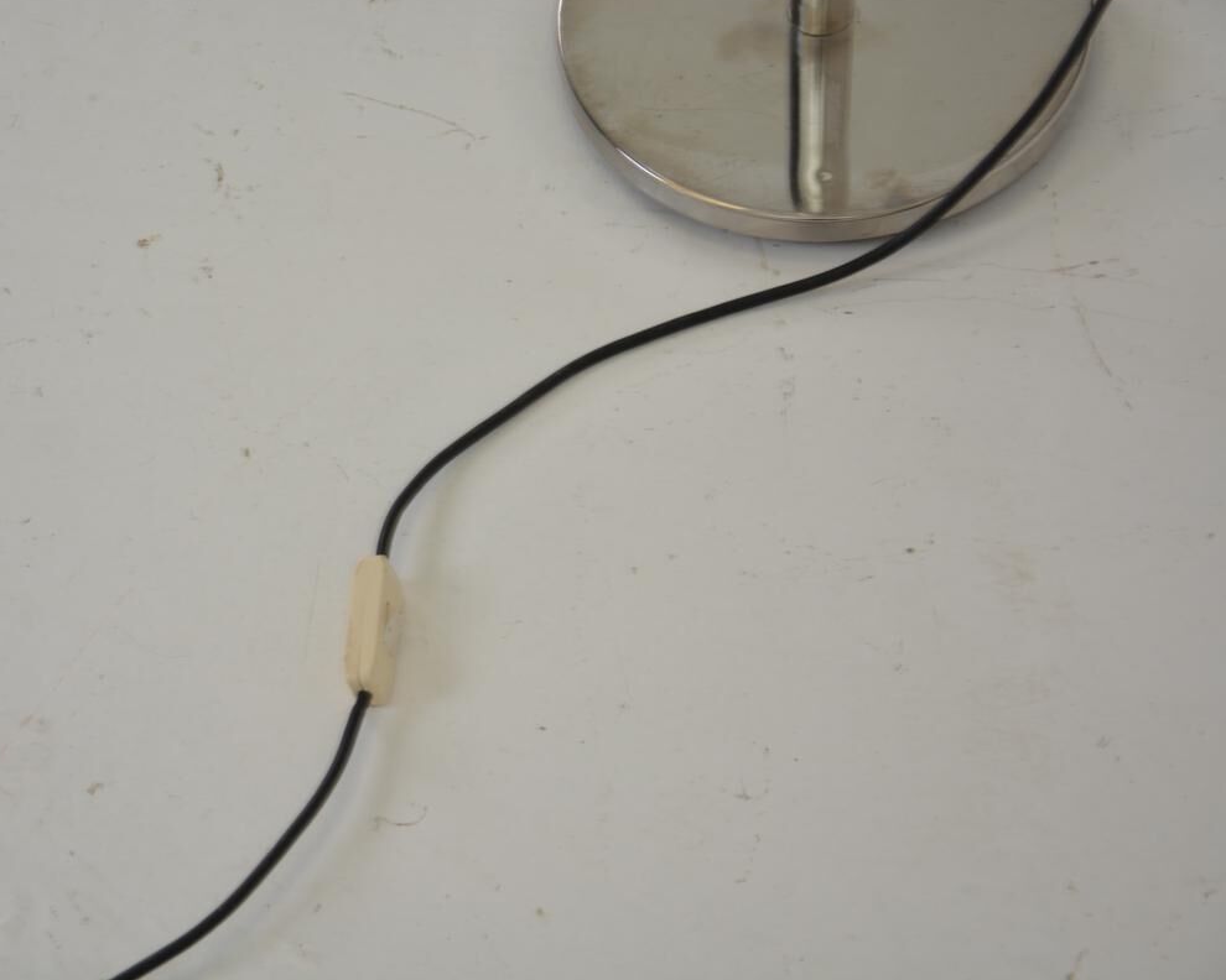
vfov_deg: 15.5
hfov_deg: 19.4
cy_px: 486
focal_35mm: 99
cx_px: 505
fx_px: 3592
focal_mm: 58
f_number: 5.6
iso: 110
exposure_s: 1/30
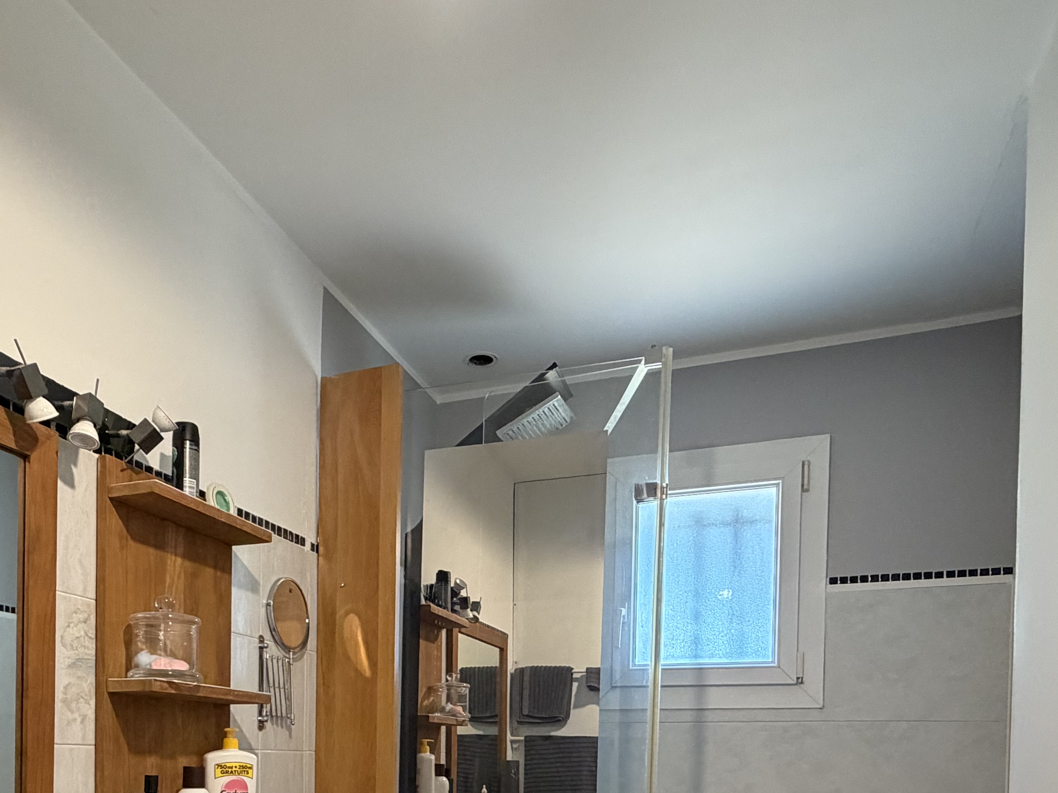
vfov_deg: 42.3
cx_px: 431
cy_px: 777
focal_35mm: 29
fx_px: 886
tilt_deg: -0.9
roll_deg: -0.5
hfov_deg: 61.2
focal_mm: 2.22
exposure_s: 1/60
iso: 400
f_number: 2.2
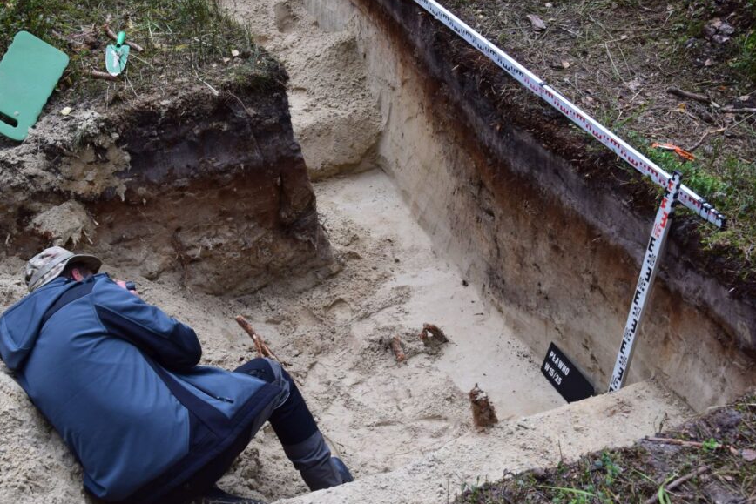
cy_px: 234
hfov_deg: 42.7
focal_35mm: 46
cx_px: 362
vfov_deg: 29.2
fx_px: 966
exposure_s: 1/60
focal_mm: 26
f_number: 8
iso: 400
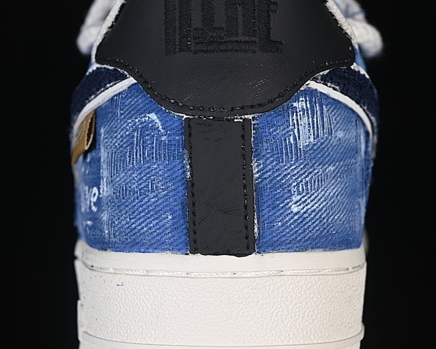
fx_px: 1355
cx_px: 228
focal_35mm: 105
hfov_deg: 18.3
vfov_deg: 14.7
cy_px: 171
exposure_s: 1/60
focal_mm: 50
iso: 160
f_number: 7.1
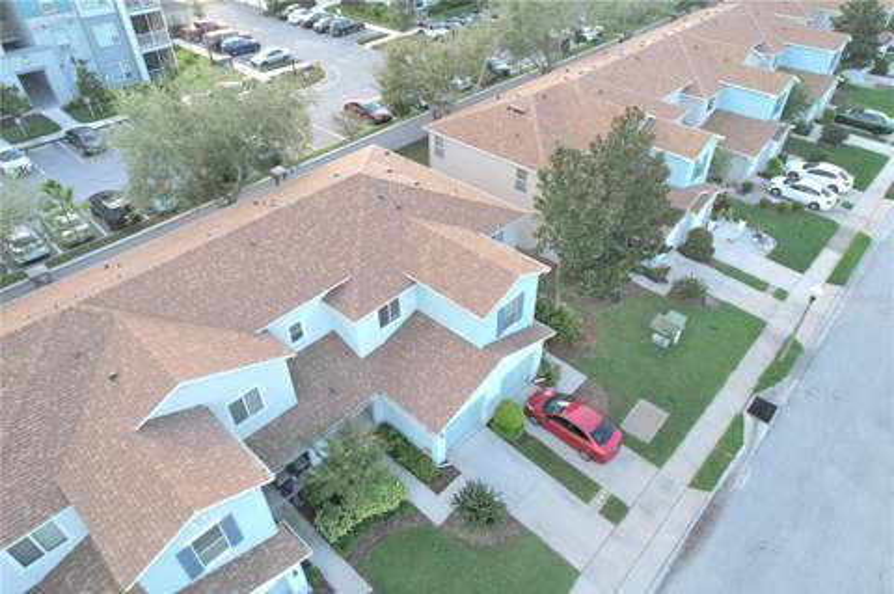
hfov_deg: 78.6
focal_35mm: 22
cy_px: 297
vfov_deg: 57.1
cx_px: 447
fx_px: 546
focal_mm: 8.38
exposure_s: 1/161
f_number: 2.8
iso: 100
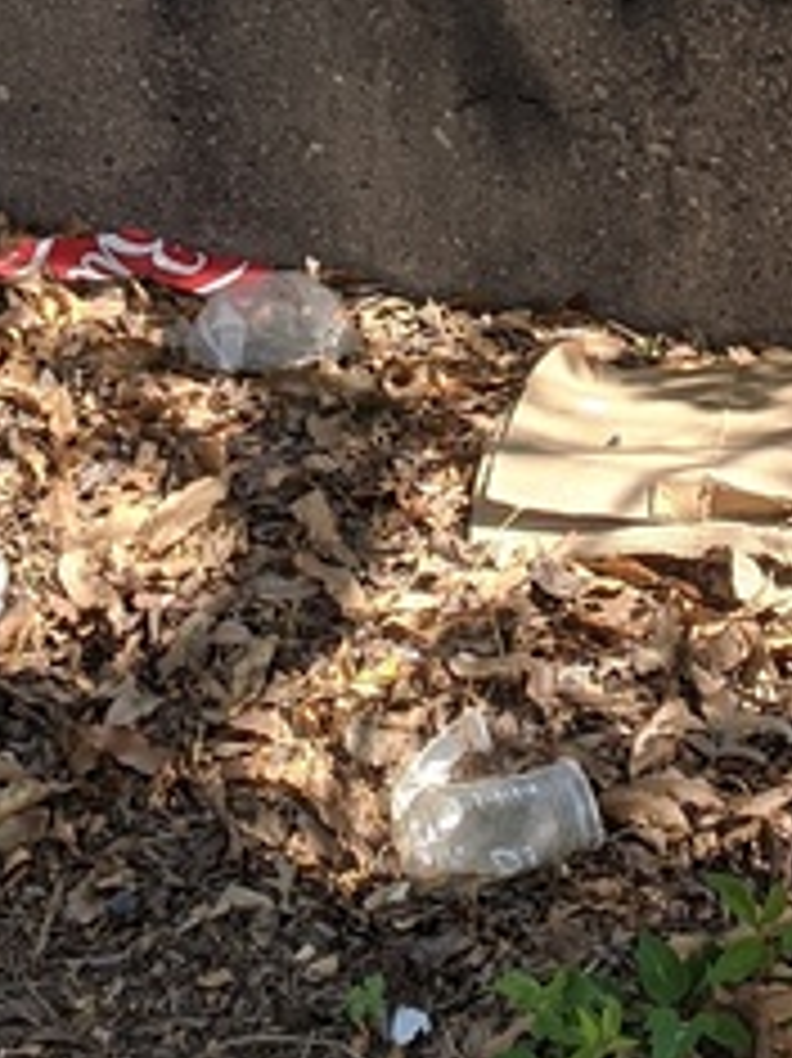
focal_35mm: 133
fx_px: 4061
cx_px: 486
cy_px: -563
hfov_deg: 11.1
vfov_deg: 13.9
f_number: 2
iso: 49
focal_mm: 4.67
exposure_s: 1/674
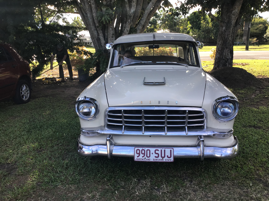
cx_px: 134
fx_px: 241
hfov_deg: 58.4
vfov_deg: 45.4
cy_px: 100
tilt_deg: -15.8
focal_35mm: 31
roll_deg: +1.3
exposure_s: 1/158
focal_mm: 3.3
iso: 25
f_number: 2.4
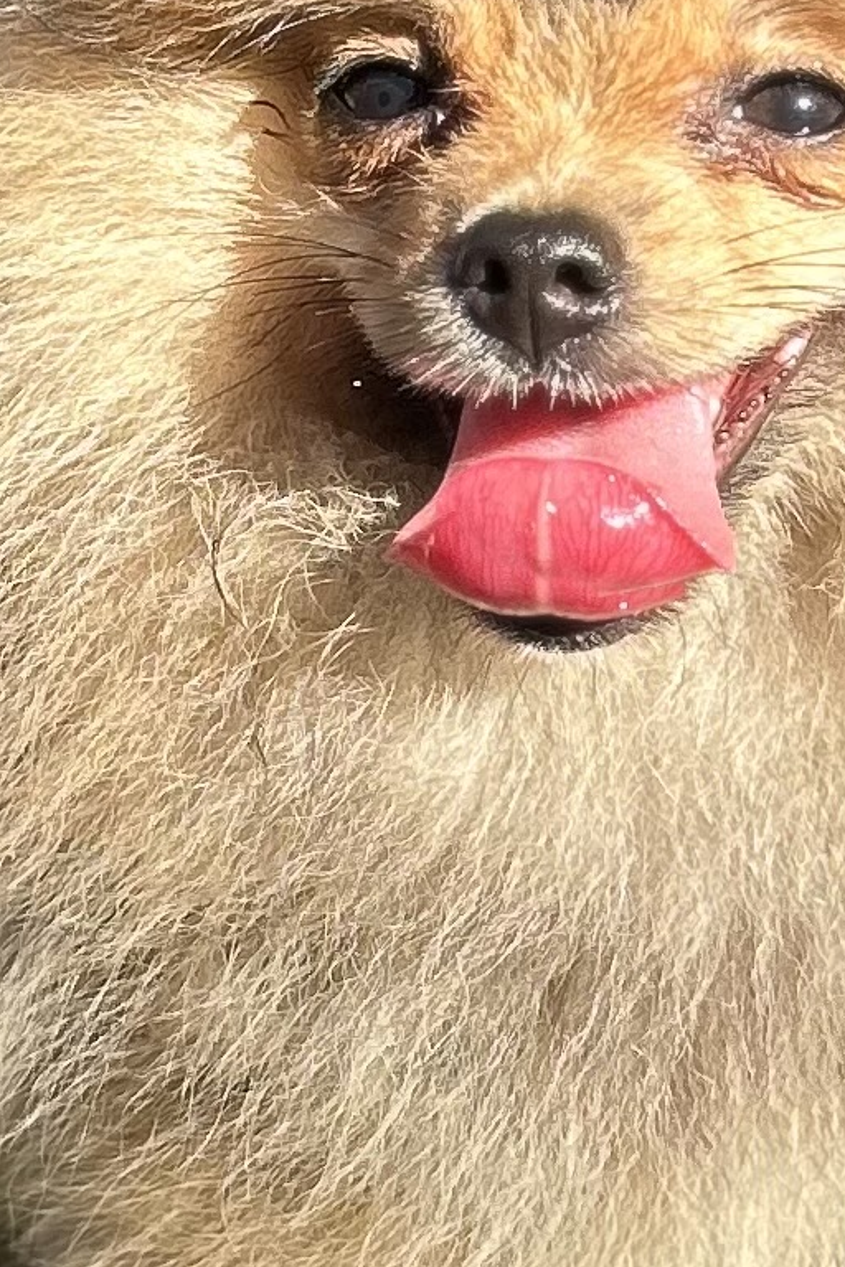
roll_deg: +2.5
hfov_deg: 9.7
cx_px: 261
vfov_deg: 14.4
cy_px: 663
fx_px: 4999
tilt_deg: -5.3
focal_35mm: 142
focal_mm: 5.7
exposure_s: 1/591
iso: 50
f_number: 1.5
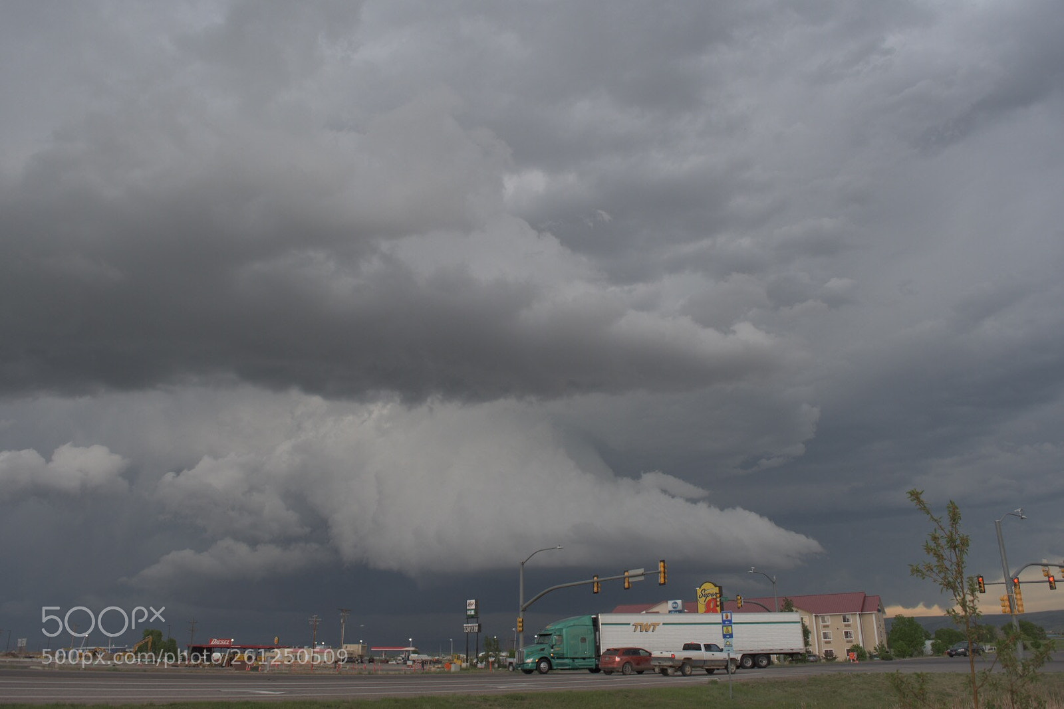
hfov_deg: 67.4
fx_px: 798
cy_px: 354
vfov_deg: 47.9
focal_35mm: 27
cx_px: 532
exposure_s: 1/100
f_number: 7.1
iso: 100
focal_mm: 18
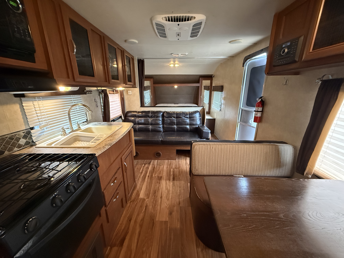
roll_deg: +0.3
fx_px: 139
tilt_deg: -16.7
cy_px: 129
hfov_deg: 102.1
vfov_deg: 85.7
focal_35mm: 14
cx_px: 172
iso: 1250
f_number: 2.2
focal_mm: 2.22
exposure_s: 1/60
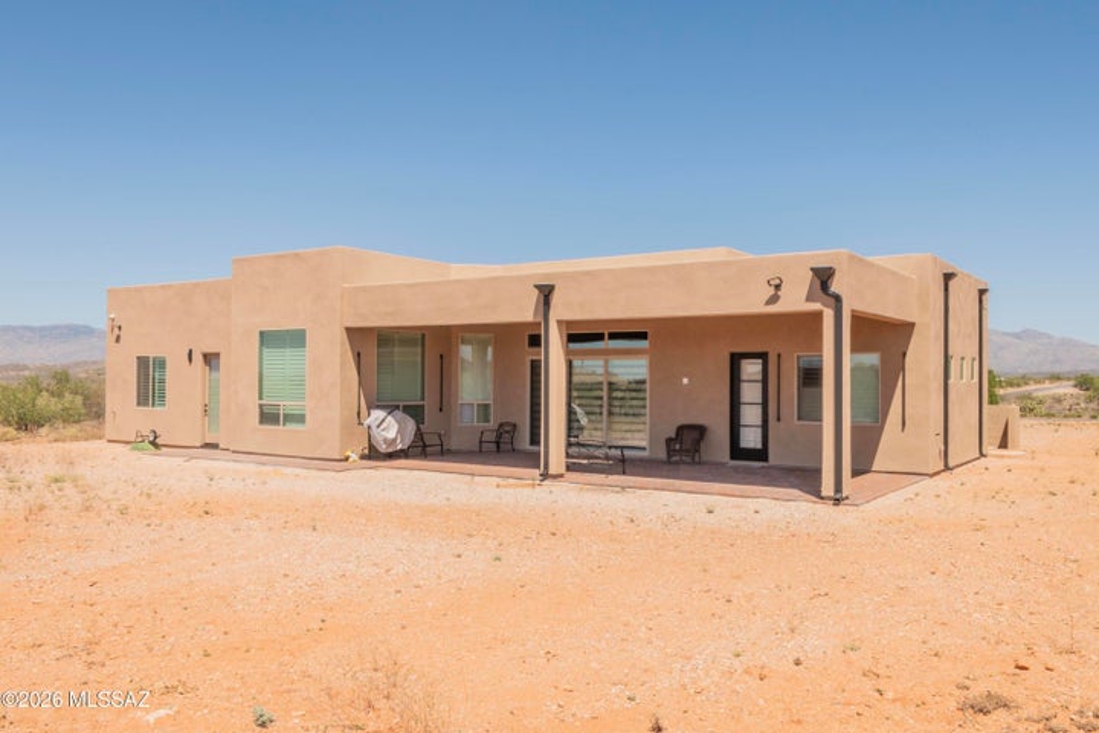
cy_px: 366
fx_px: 916
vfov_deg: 43.6
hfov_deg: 61.9
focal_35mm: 30
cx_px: 550
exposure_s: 1/100
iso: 400
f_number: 22
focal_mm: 20
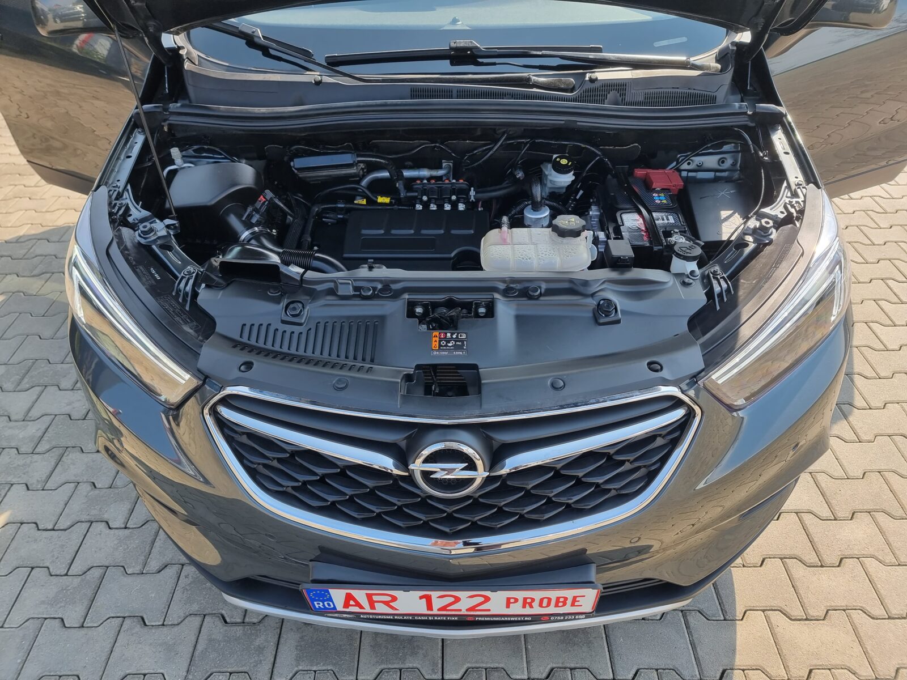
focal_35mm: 24
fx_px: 629
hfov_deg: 71.6
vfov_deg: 56.8
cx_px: 454
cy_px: 340
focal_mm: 6.7
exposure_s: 1/232
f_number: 1.8
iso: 50
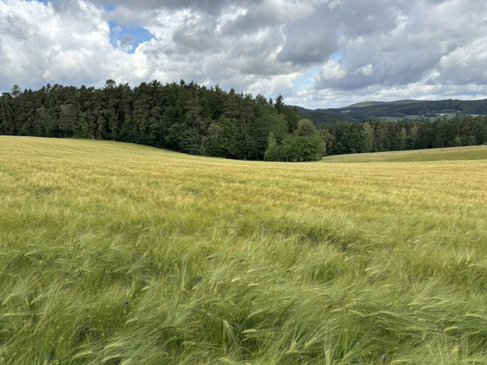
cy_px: 180
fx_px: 394
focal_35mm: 28
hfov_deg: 63.4
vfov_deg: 49.7
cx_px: 225
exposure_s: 1/1721
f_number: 1.6
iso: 50
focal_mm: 5.96
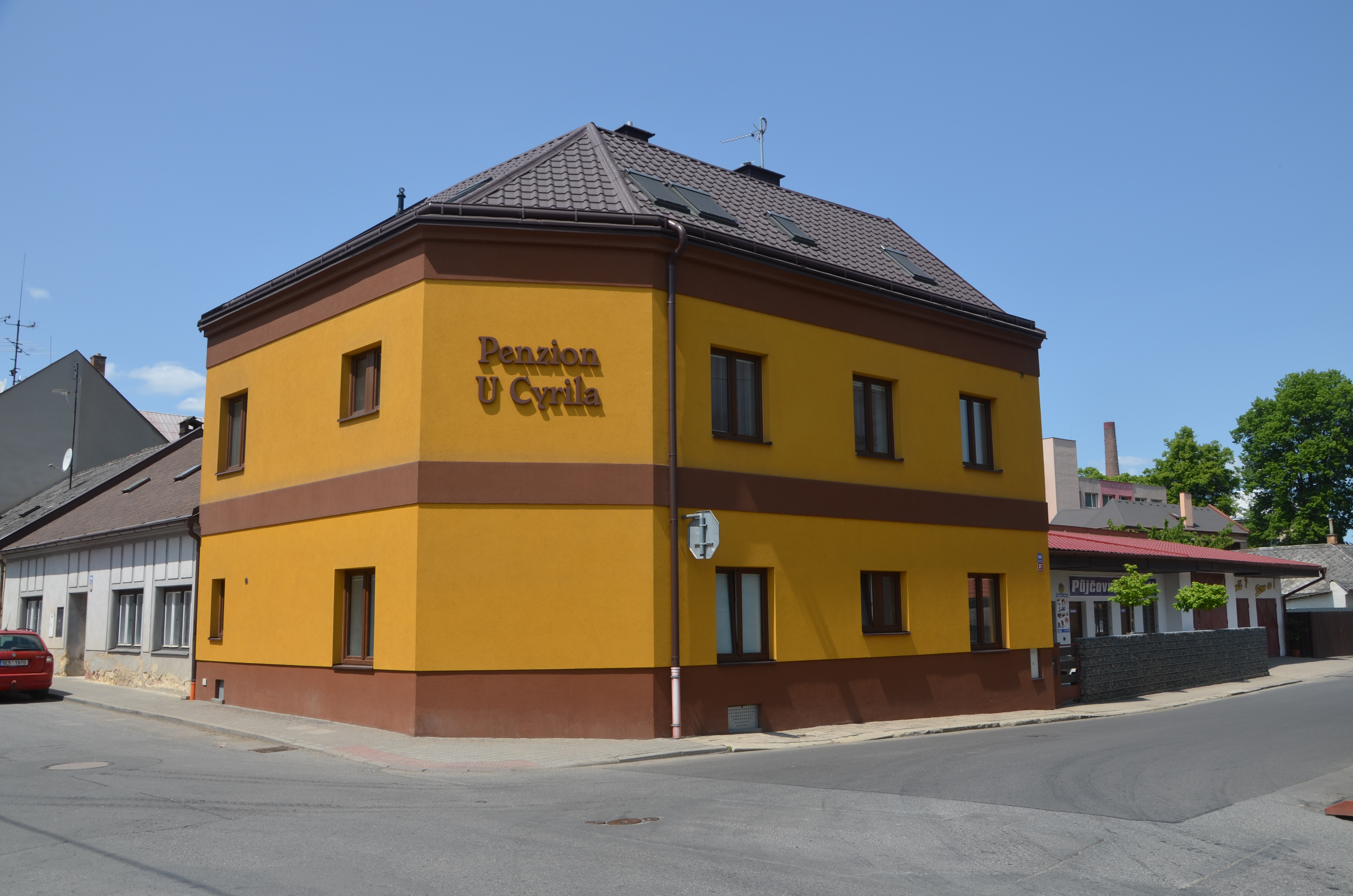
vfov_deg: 47.7
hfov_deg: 67.5
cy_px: 448
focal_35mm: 27
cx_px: 676
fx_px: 1013
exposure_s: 1/250
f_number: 8
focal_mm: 18
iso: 100
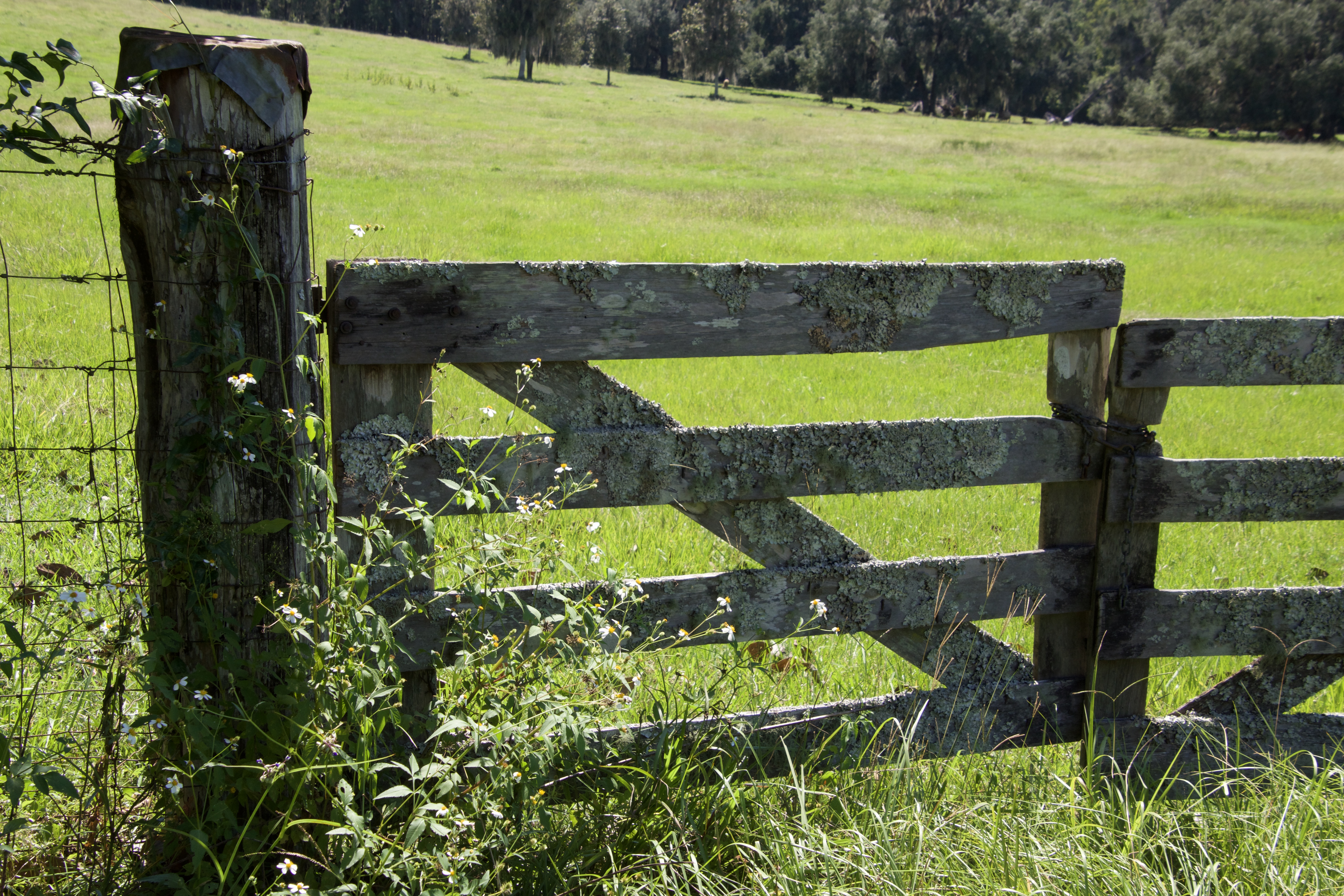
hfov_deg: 41.1
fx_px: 1792
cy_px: 448
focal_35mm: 48
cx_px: 672
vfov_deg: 28.1
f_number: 10
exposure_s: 1/250
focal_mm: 32
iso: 400
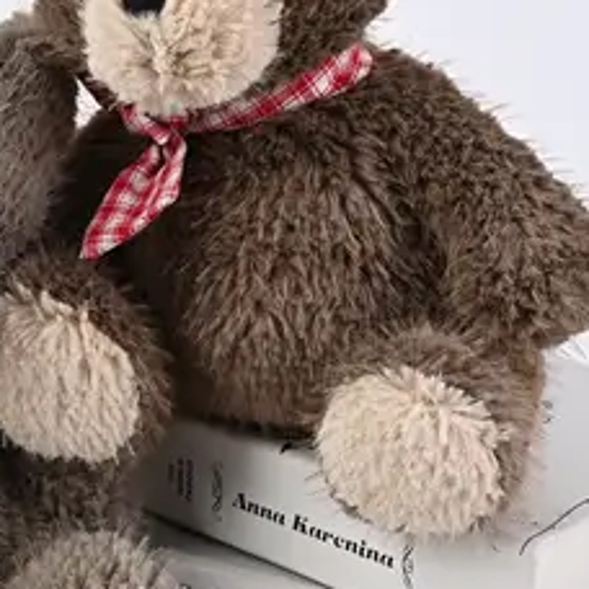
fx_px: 2098
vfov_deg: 16.0
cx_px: 54
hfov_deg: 15.8
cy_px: 271
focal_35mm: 109
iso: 100
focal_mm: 39
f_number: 16
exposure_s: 1/125
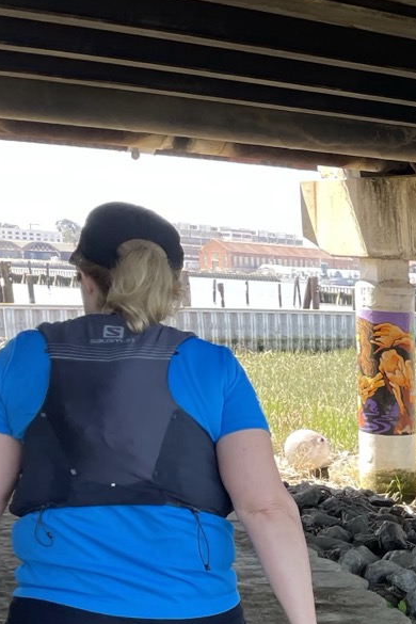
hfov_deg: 15.7
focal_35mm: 74
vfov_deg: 25.9
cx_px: 748
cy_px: 635
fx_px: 1283
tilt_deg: -12.5
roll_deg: -0.1
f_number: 1.6
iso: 32
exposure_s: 1/177
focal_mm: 4.2
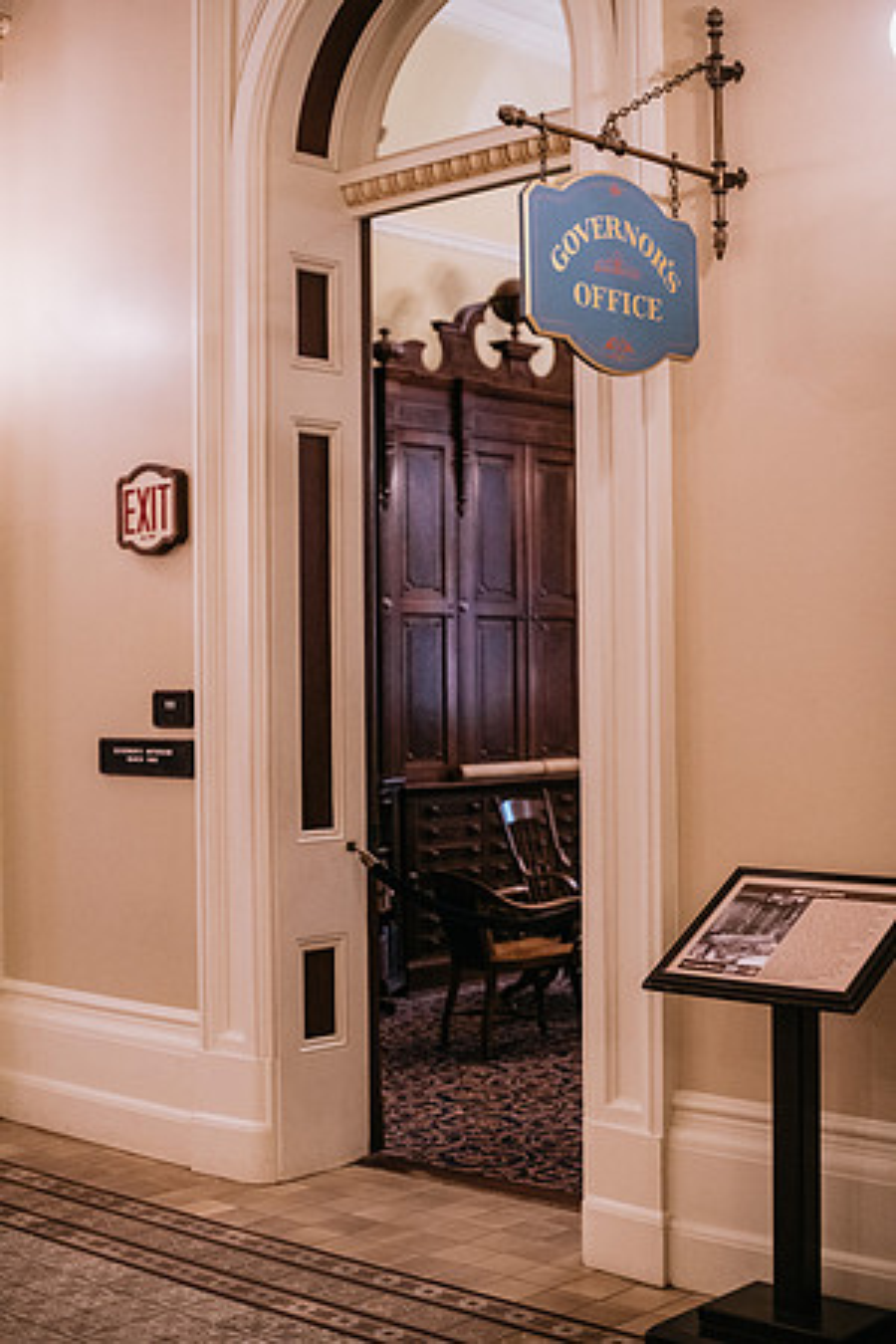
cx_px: 448
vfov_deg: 39.6
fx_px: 1867
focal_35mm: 50
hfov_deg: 27.0
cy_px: 672
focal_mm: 50
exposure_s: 1/160
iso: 4000
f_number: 2.5
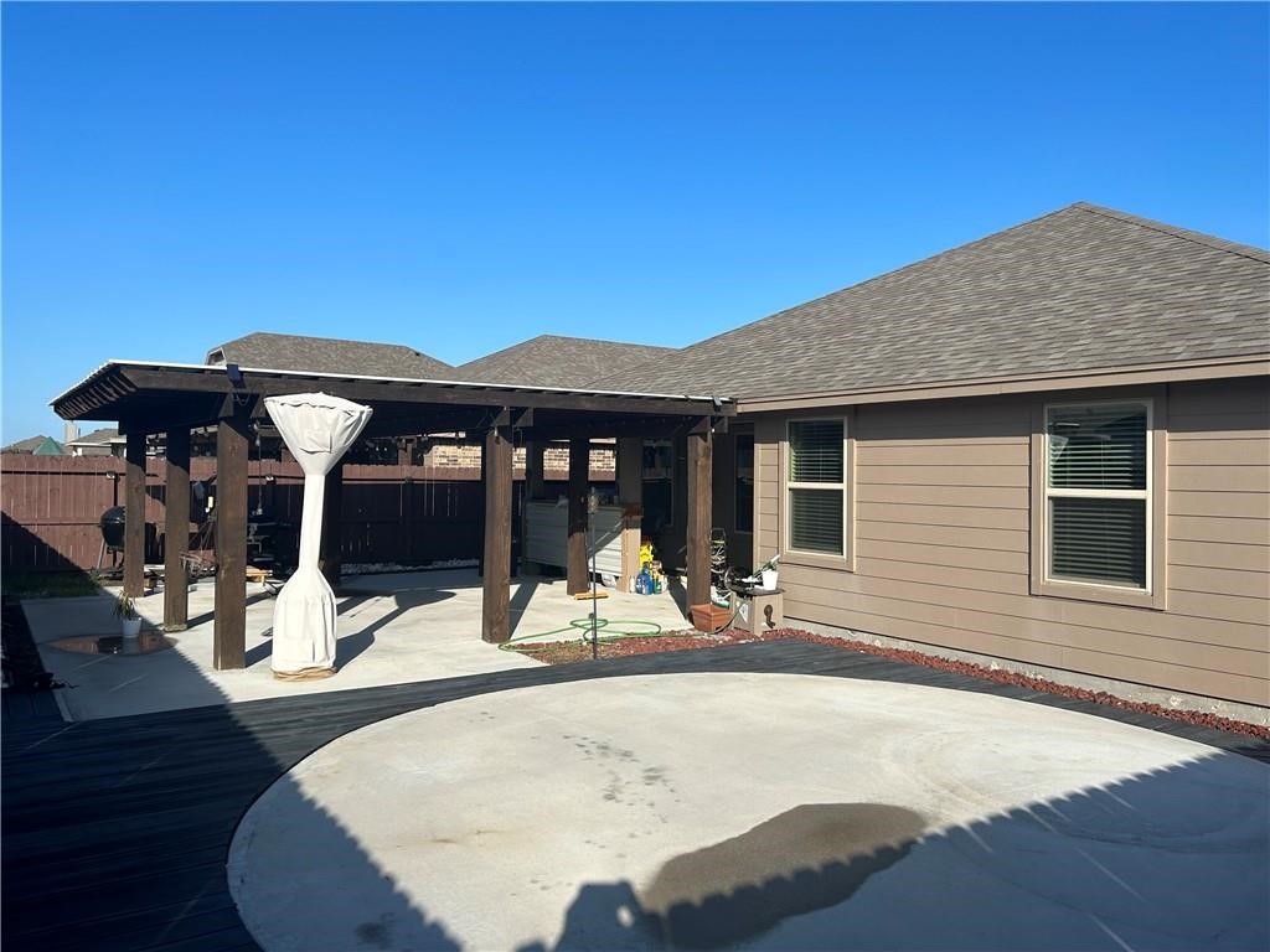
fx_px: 954
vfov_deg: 53.1
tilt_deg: +1.3
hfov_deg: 67.3
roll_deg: +0.1
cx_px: 635
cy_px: 476
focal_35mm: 26
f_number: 1.5
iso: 50
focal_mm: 5.7
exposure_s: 1/5319
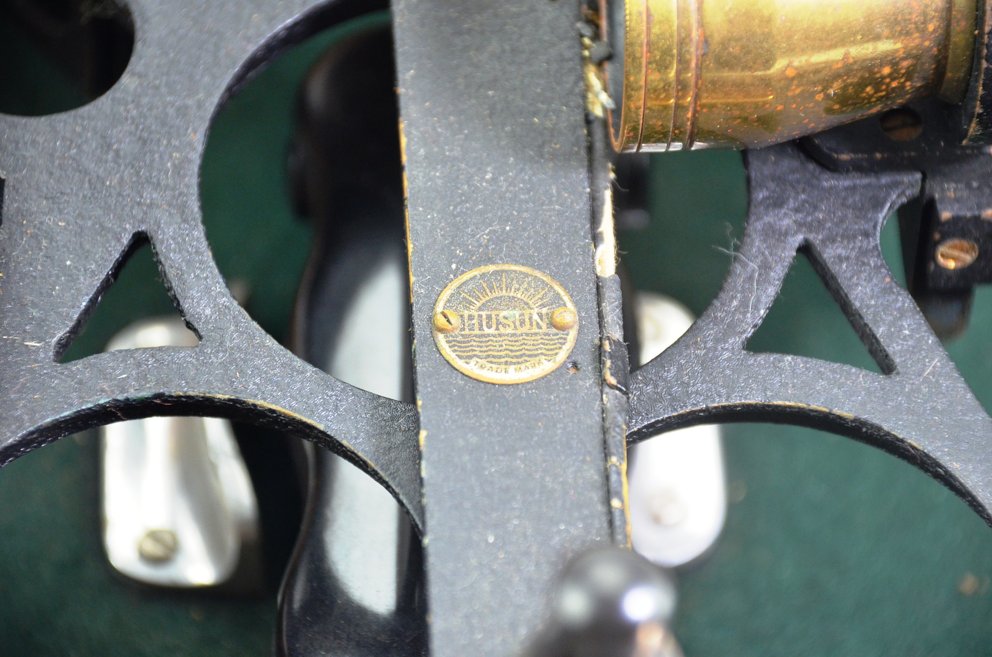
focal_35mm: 202
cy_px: 328
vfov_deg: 6.8
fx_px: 5568
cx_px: 496
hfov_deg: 10.2
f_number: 5.6
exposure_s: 1/80
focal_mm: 135
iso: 1600
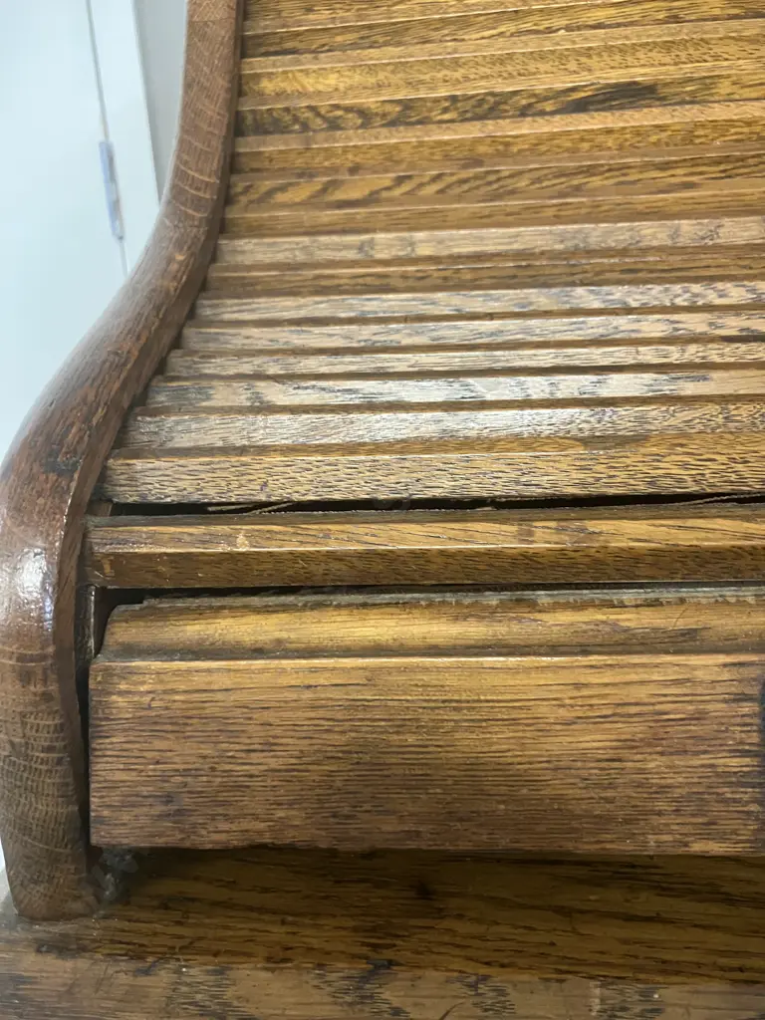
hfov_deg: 49.7
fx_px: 825
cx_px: 382
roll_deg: +2.6
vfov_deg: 63.4
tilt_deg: -17.7
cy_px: 510
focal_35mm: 28
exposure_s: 1/50
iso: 320
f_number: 1.8
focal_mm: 3.99
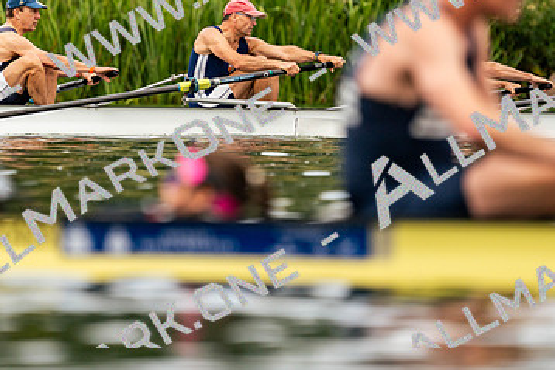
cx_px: 239
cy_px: 83
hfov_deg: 2.3
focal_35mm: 885
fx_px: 13649
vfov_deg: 1.6
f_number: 6.3
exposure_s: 1/2000
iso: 400
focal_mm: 547
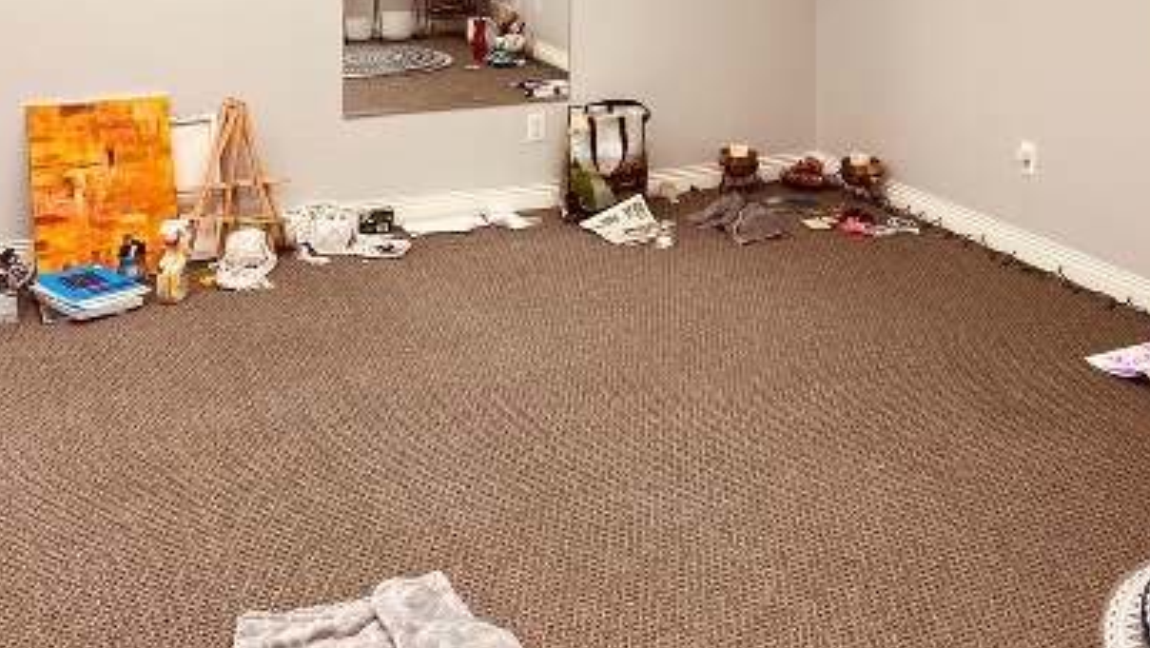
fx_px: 1373
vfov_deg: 25.1
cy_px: -23
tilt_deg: -5.8
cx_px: 633
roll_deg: -0.8
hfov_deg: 45.4
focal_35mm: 45
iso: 80
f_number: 1.8
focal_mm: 4.25
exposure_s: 1/120
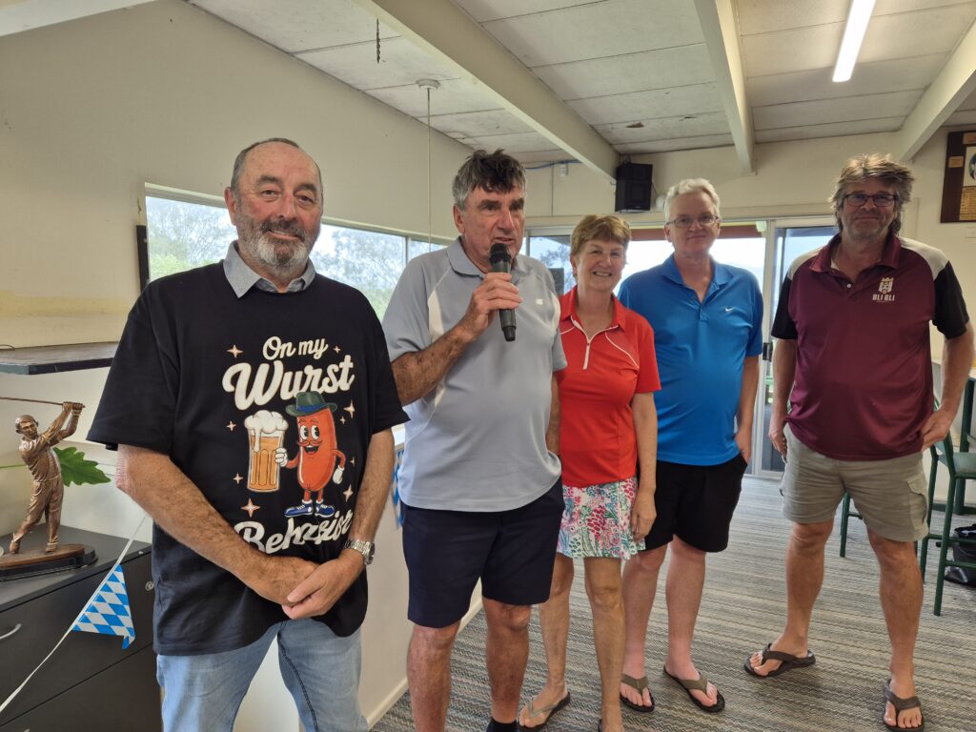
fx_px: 648
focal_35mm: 23
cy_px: 366
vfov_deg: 58.9
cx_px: 488
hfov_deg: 73.9
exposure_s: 1/100
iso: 80
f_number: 1.8
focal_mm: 5.4
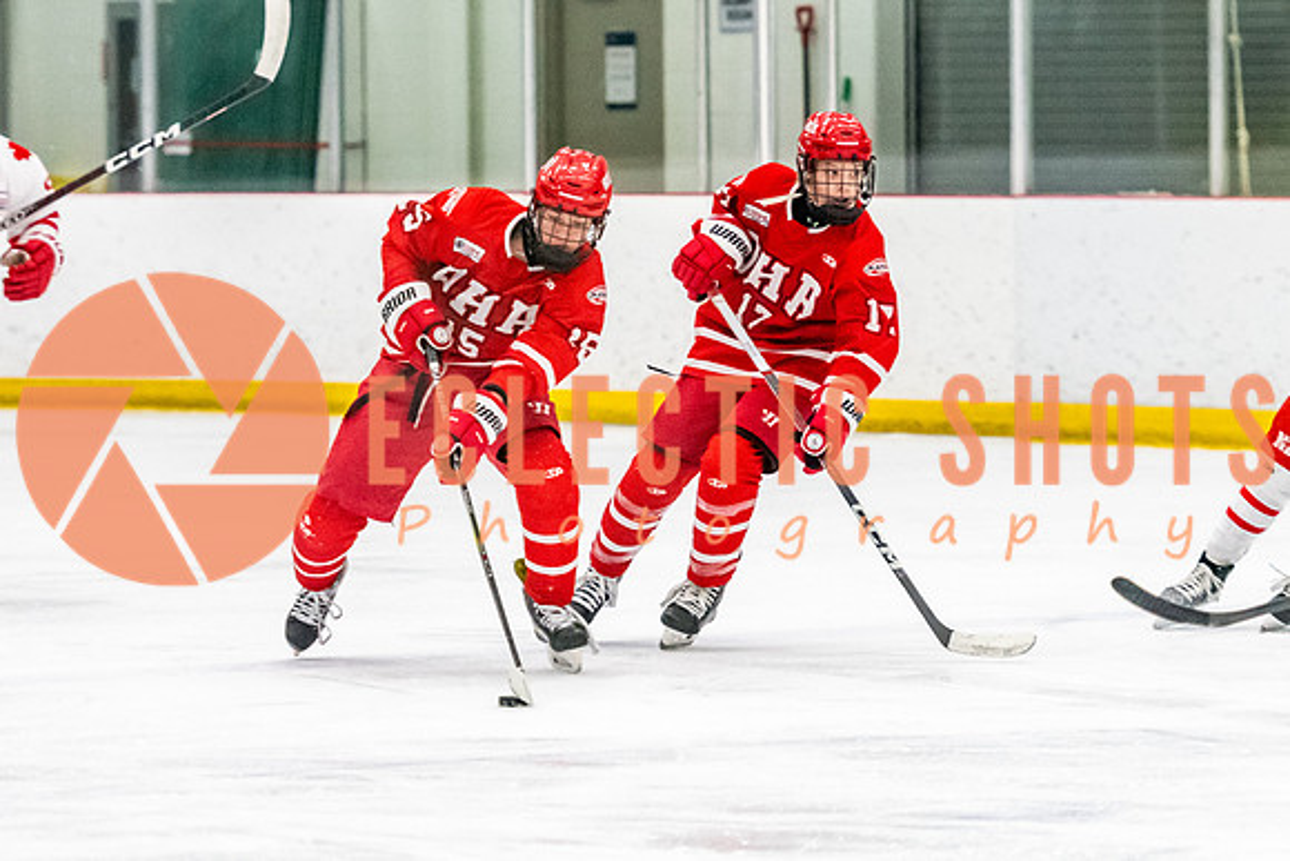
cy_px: 385
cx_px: 585
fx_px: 9797
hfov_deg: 7.5
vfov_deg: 5.0
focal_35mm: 273
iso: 4000
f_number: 2.8
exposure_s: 1/800
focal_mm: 135
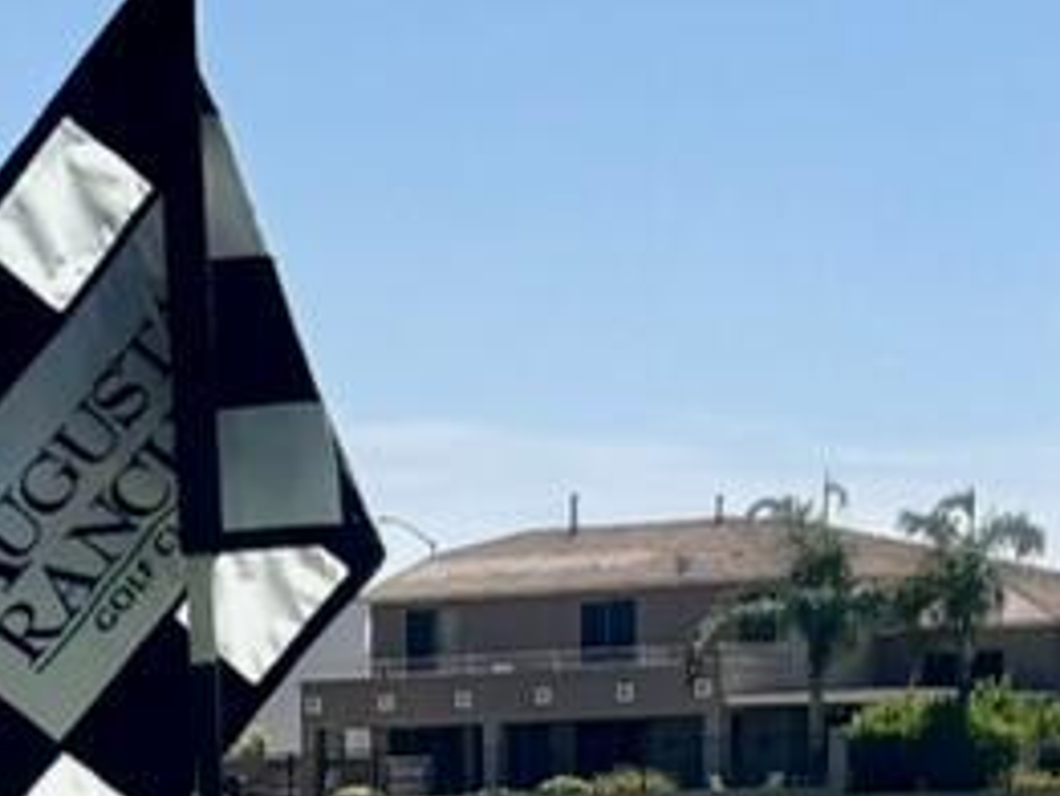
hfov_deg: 8.9
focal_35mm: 204
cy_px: 1356
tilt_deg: -4.5
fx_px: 6250
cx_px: -1304
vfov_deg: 7.1
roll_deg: +1.2
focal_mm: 5.96
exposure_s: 1/4082
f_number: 1.6
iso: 50
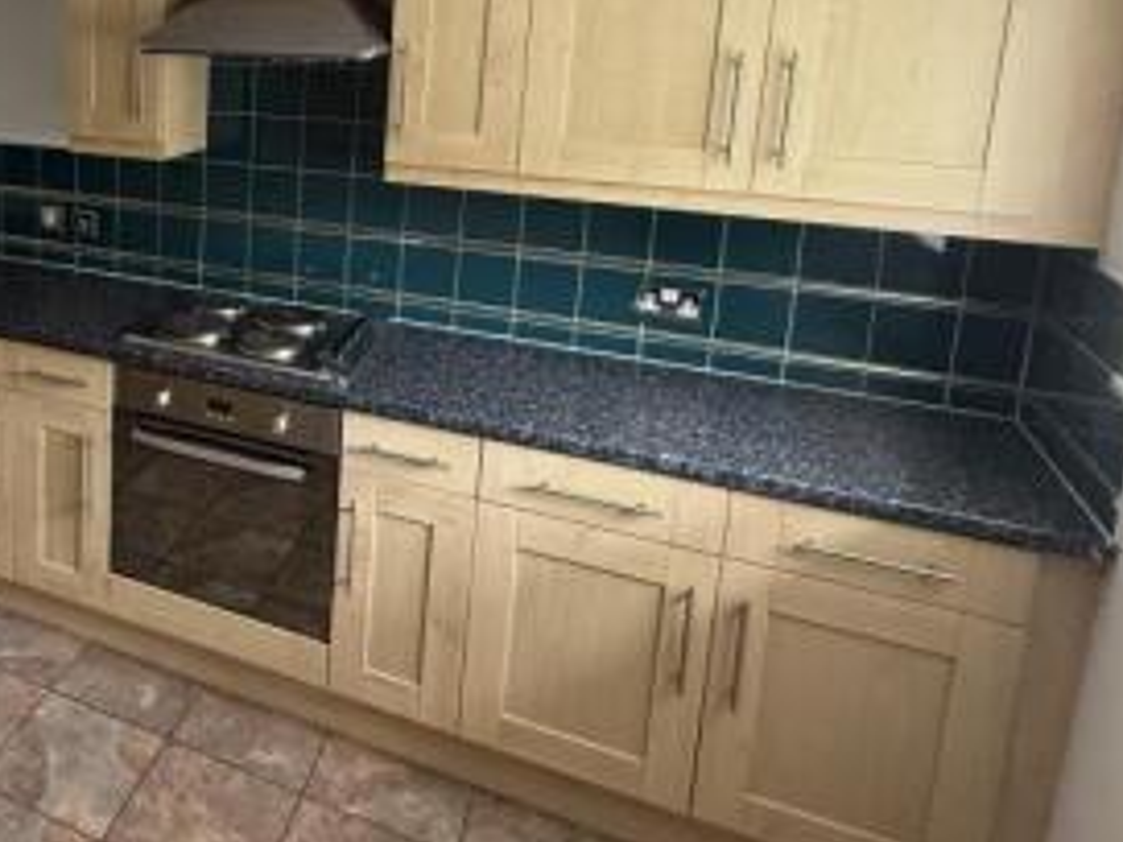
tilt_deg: -8.3
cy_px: 167
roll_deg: -1.3
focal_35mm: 30
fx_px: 973
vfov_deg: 44.5
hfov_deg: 52.9
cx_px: 122
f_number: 2.2
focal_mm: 2.22
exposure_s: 1/99
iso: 250
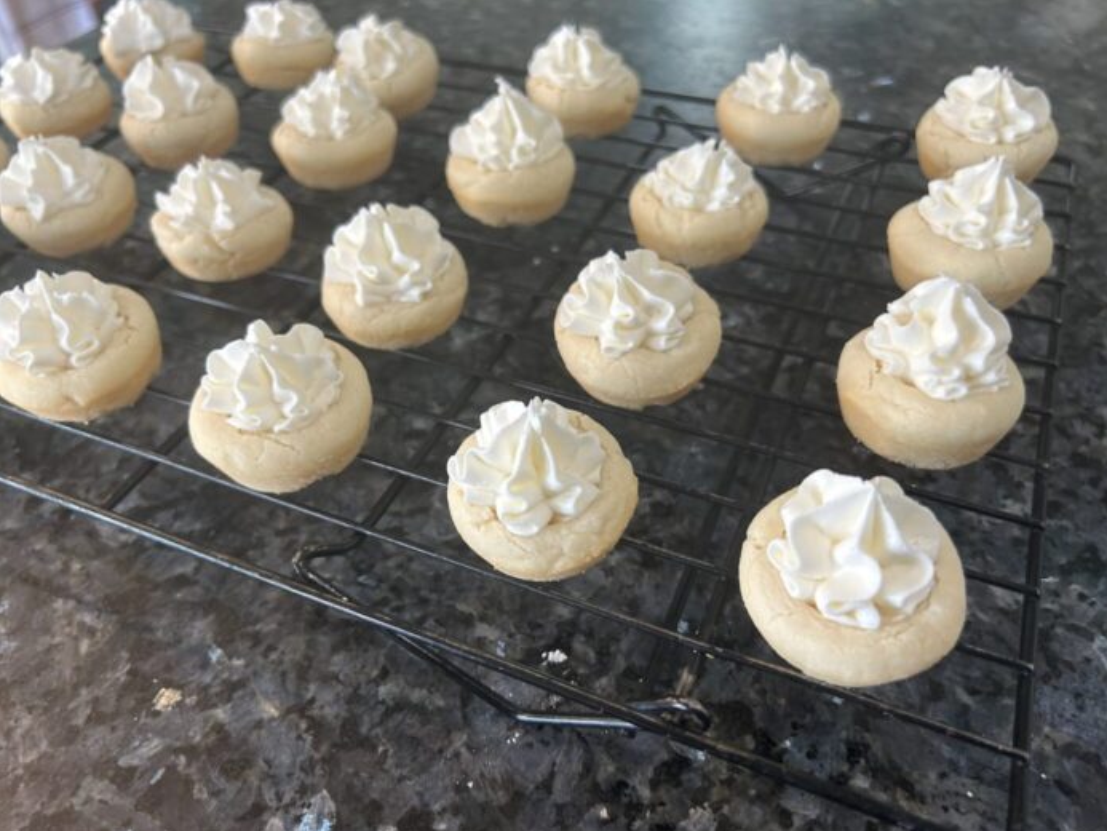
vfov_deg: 51.4
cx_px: 548
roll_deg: +3.9
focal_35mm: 27
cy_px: 427
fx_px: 864
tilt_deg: -44.7
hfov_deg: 65.3
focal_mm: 5.7
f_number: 1.5
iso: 125
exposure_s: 1/60
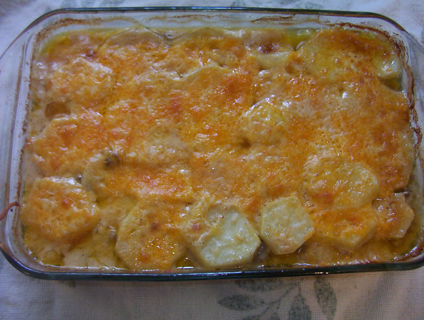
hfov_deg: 51.2
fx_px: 442
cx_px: 212
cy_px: 160
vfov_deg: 39.8
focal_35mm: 36
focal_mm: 5.54
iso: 140
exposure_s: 1/30
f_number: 2.76
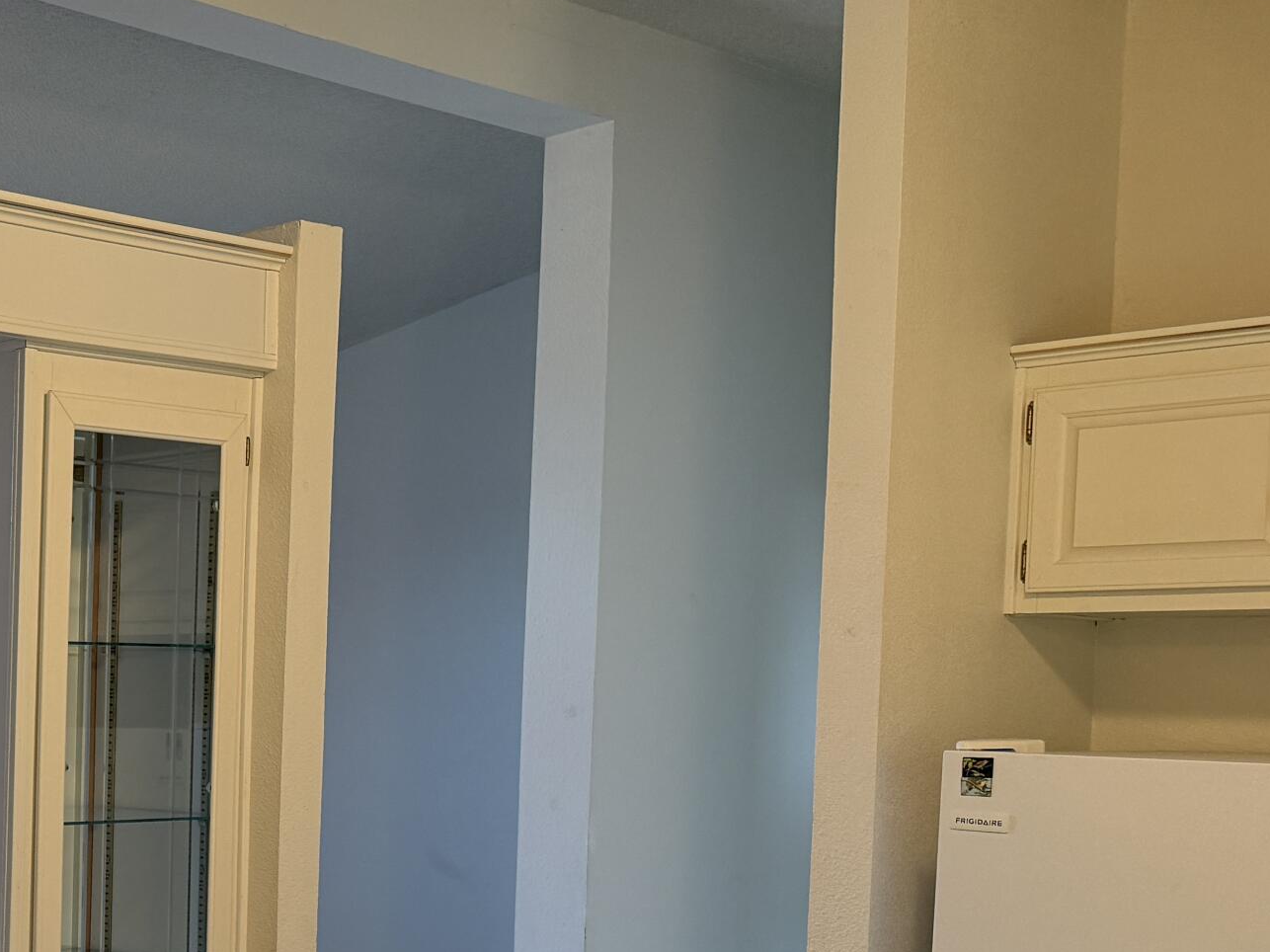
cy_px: 811
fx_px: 2054
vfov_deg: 25.5
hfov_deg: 30.6
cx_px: -136
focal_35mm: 56
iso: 200
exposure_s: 1/152
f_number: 1.78
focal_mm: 6.76
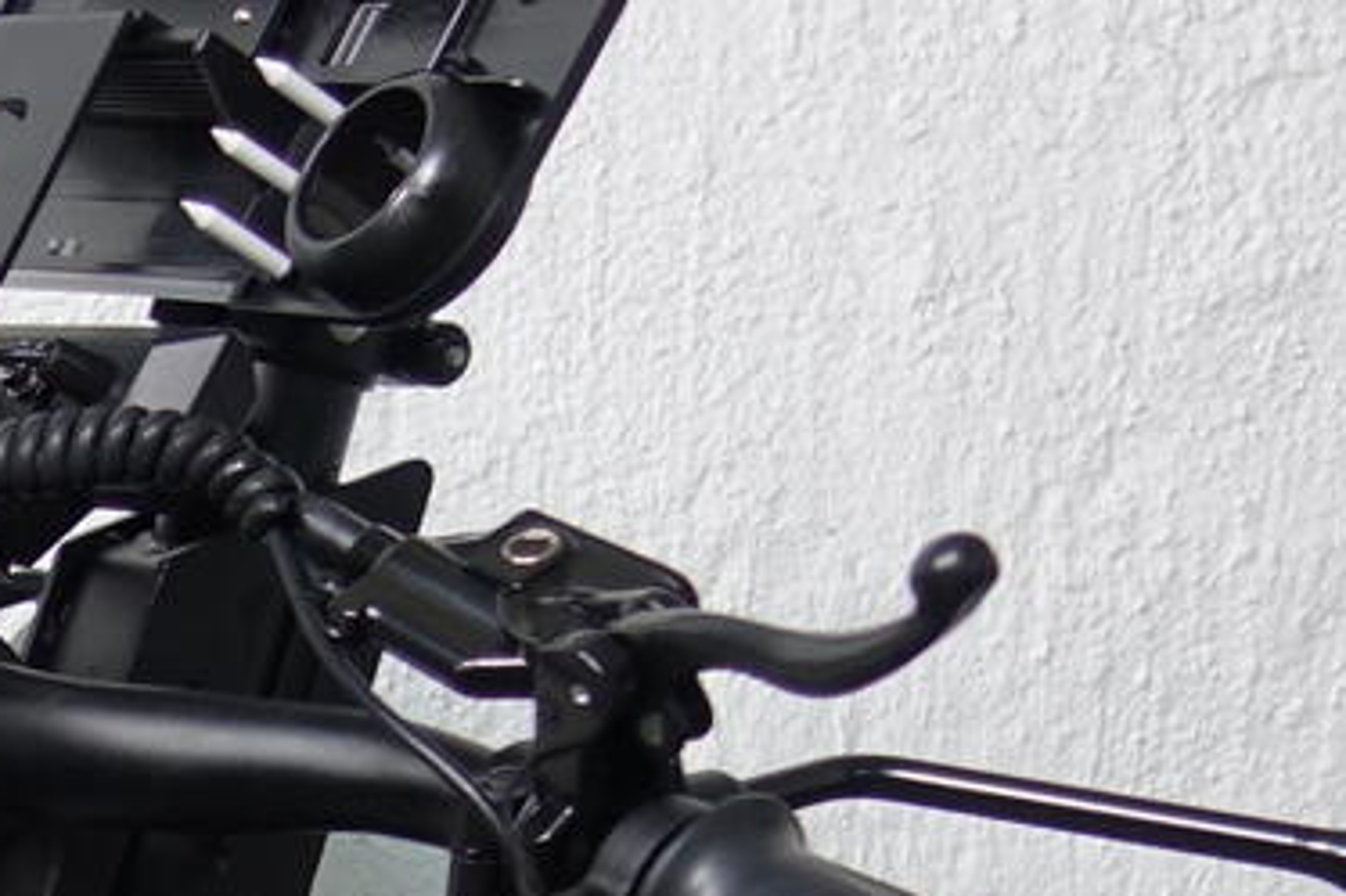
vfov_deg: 12.1
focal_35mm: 104
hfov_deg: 16.7
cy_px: 1598
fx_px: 3887
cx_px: -993
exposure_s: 1/30
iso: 125
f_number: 2
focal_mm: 8.8
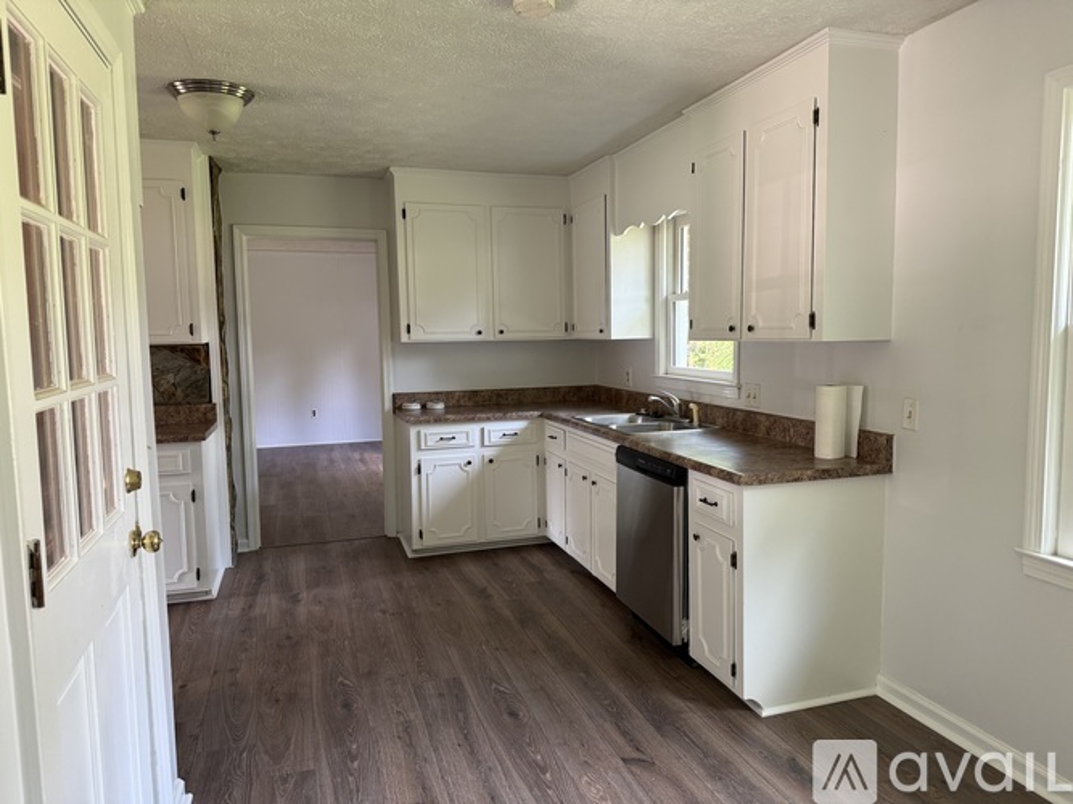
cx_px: 536
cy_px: 402
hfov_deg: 71.6
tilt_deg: -4.9
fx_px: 744
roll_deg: +1.3
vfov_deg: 56.8
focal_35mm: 24
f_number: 1.78
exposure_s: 1/116
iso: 200
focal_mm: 6.76
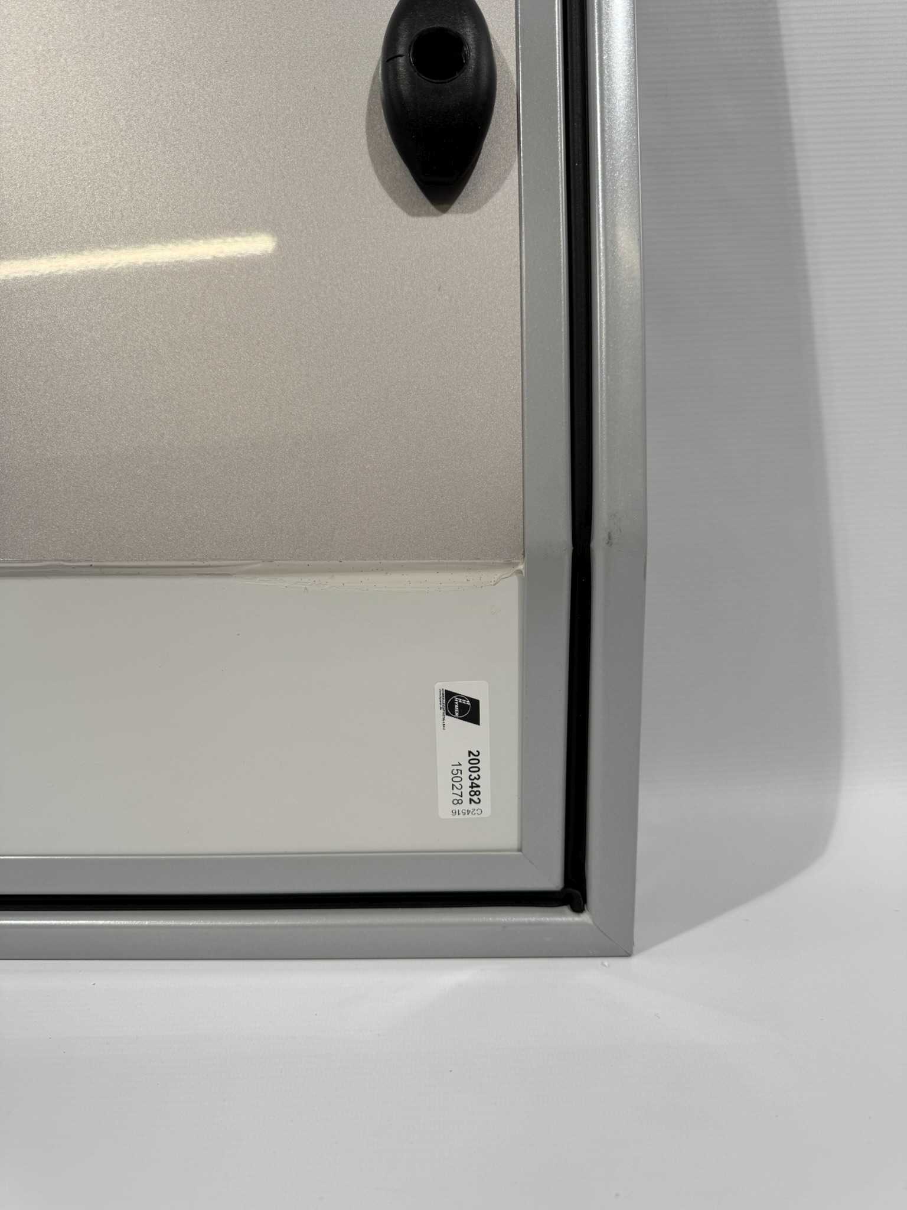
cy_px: 605
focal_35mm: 24
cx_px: 454
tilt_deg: -5.4
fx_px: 838
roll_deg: +0.0
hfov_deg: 56.8
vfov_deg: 71.6
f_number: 1.78
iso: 64
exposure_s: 1/255
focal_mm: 6.76
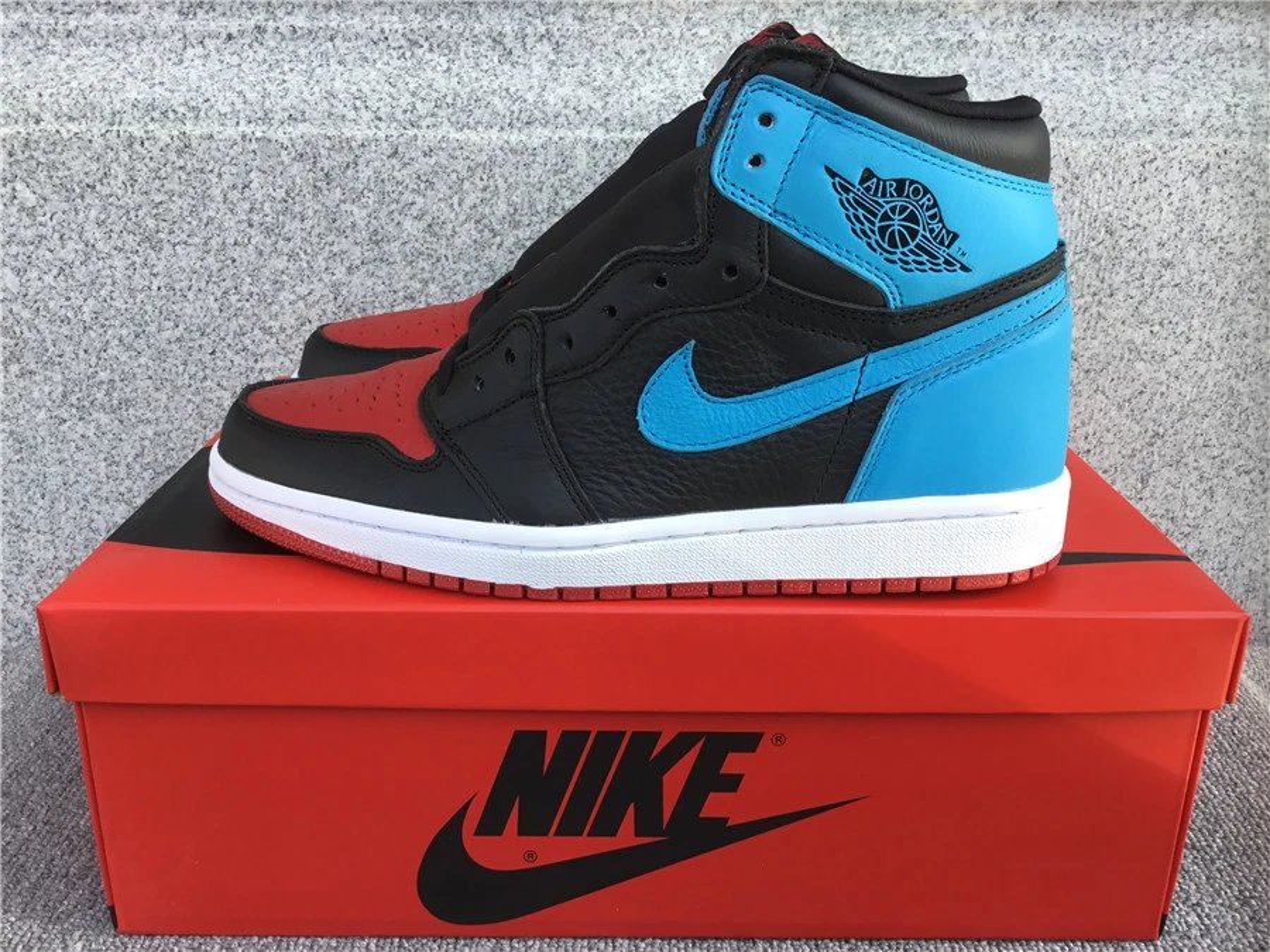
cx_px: 635
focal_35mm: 31
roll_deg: -0.2
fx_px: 1137
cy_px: 476
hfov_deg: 58.4
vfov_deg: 45.4
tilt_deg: -19.5
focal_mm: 3.3
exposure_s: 1/100
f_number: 2.4
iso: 25
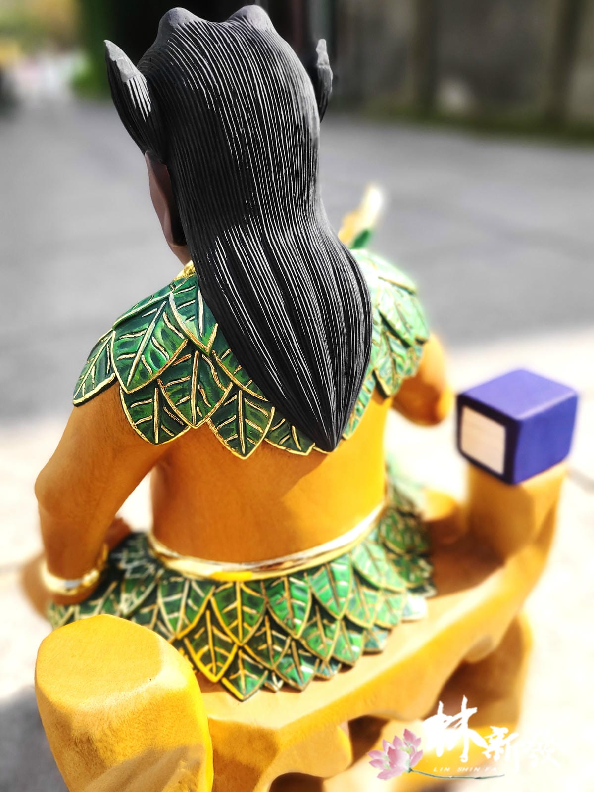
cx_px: 297
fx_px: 595
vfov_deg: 67.3
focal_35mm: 26
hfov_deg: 53.1
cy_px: 396
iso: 40
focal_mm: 5.4
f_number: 1.8
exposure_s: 1/984
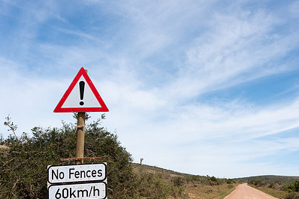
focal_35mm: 35
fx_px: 291
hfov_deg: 53.7
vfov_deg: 37.7
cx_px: 192
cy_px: 118
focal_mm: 24
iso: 800
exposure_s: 1/2000
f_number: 13
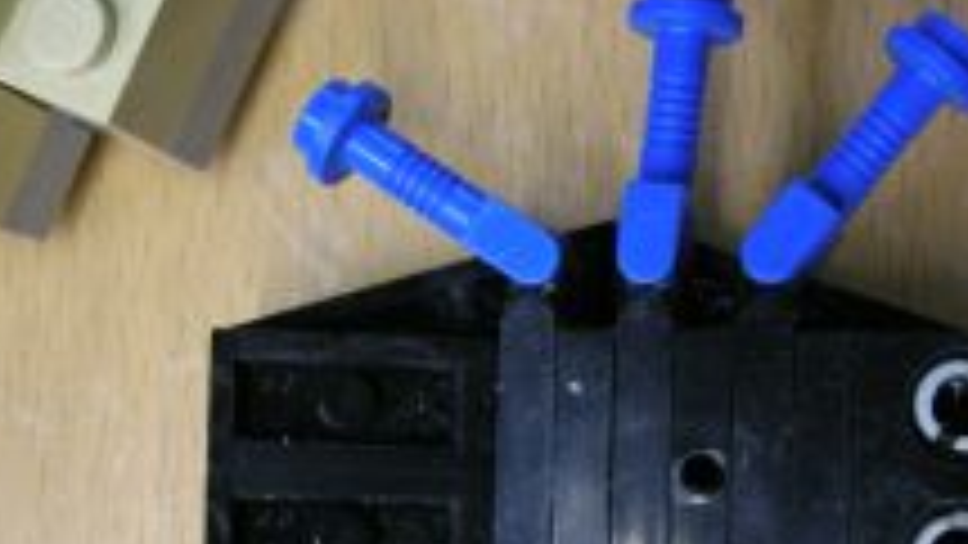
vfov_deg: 16.4
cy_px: 450
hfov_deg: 28.7
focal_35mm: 73
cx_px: 684
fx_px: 1874
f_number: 2.7
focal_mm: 7.5
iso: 221
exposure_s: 1/55
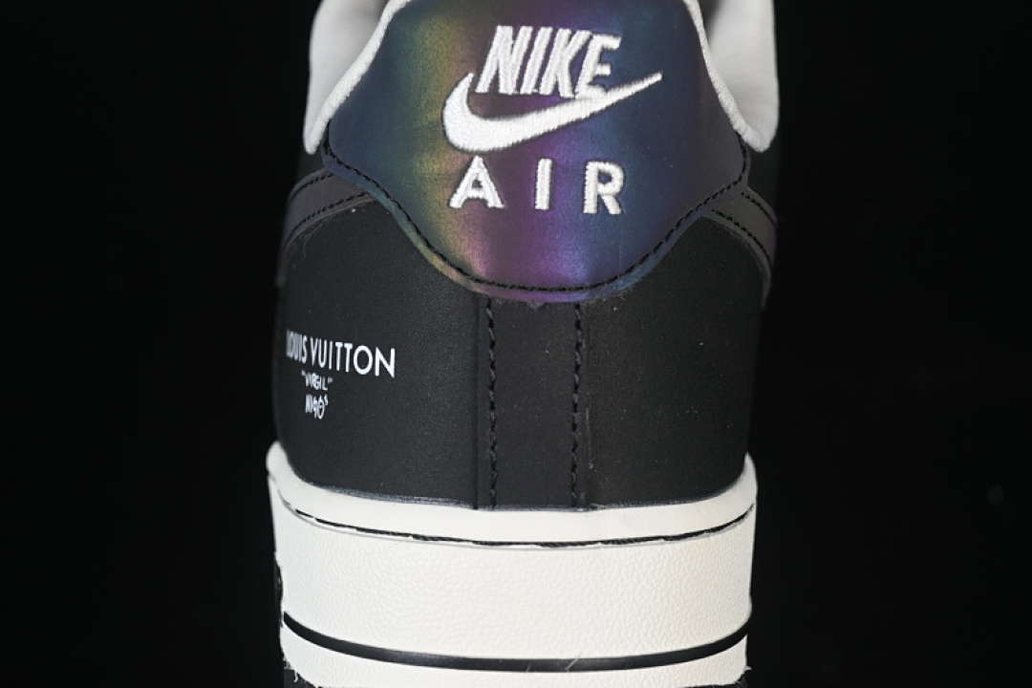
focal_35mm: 75
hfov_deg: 27.0
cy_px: 344
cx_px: 516
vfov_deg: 18.2
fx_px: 2150
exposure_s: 1/50
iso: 160
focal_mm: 50
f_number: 6.3
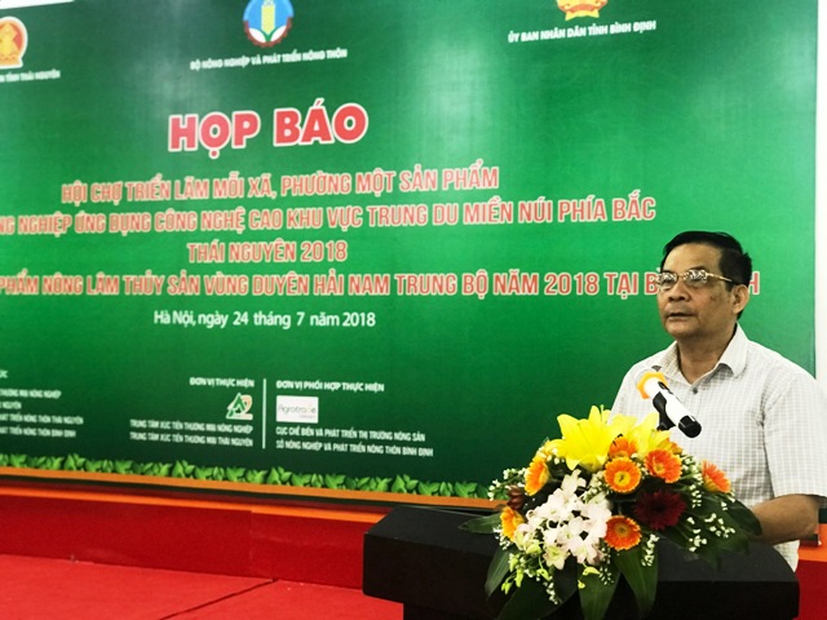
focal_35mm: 57
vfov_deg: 25.7
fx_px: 1362
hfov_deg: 33.8
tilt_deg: +1.2
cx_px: 414
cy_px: 310
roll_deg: -0.6
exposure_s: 1/50
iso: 320
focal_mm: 6.6
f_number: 2.8
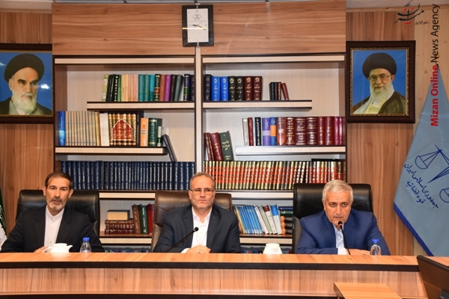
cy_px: 150
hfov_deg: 43.6
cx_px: 224
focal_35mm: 45
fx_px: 561
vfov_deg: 29.9
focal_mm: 30
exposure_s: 1/60
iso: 400
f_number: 4
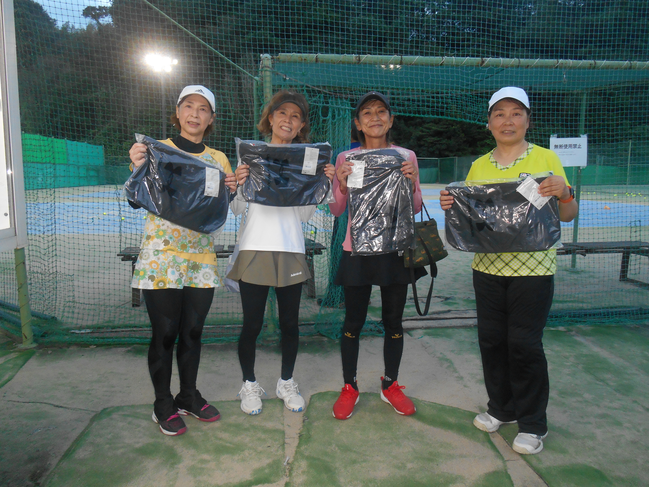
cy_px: 244
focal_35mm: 26
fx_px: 487
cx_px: 324
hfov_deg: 67.3
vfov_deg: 53.1
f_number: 3.4
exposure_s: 1/25
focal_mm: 4.7
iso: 250
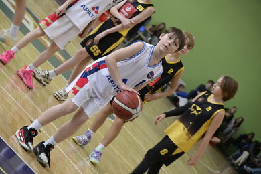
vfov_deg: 8.4
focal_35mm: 164
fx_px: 1189
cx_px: 119
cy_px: 88
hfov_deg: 12.5
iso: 800
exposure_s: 1/60
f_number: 5
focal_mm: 100
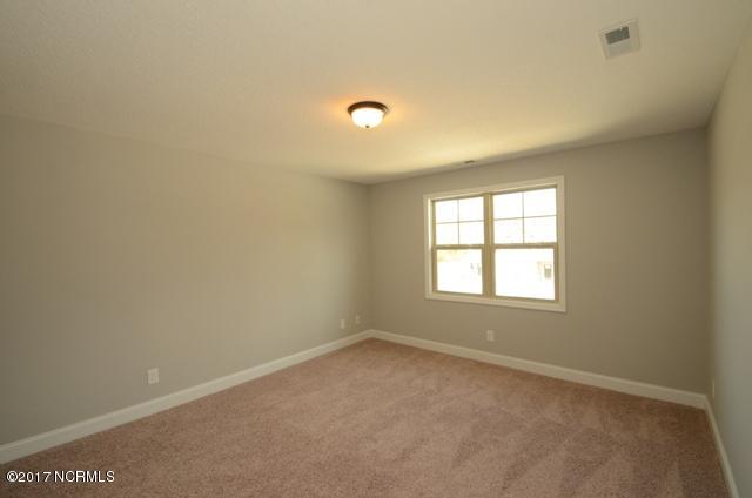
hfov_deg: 100.5
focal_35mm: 15
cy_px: 249
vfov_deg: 77.1
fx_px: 313
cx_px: 376
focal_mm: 10
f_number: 7.1
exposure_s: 1/80
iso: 800
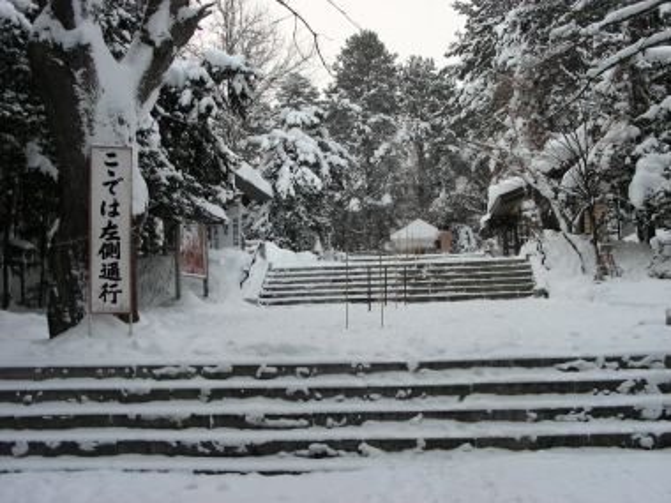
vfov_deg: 30.3
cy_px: 252
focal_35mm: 48
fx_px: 930
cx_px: 336
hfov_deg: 39.7
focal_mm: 8
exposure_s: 1/72.7
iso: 50
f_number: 3.5
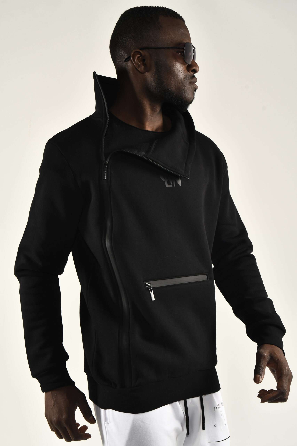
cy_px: 223
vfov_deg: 38.9
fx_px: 631
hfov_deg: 26.5
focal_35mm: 51
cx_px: 148
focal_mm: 34
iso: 160
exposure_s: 1/125
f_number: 10
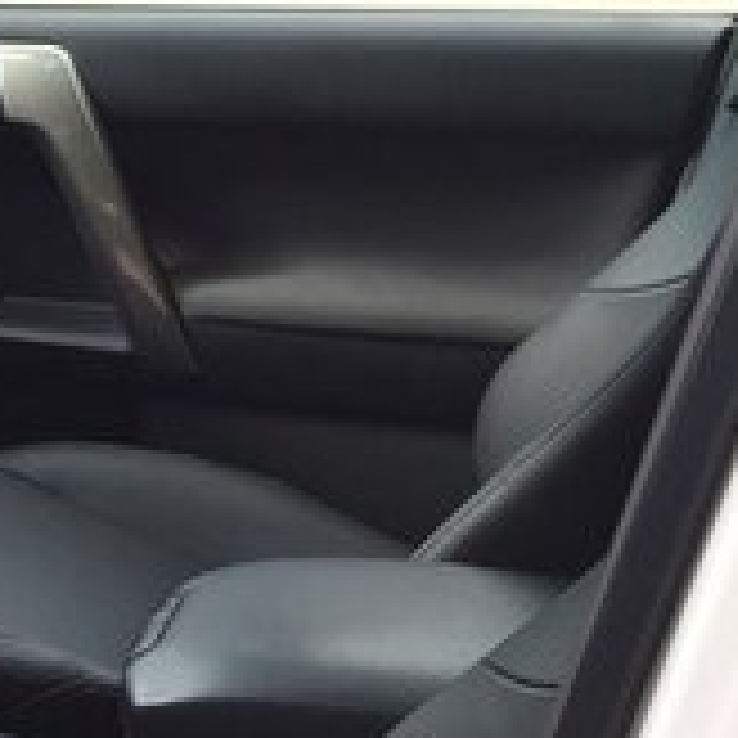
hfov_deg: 15.0
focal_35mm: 103
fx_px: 2484
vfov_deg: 16.8
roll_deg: +1.6
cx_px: -526
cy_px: 524
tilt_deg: -23.3
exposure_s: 1/100
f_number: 2.2
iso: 32
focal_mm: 4.15
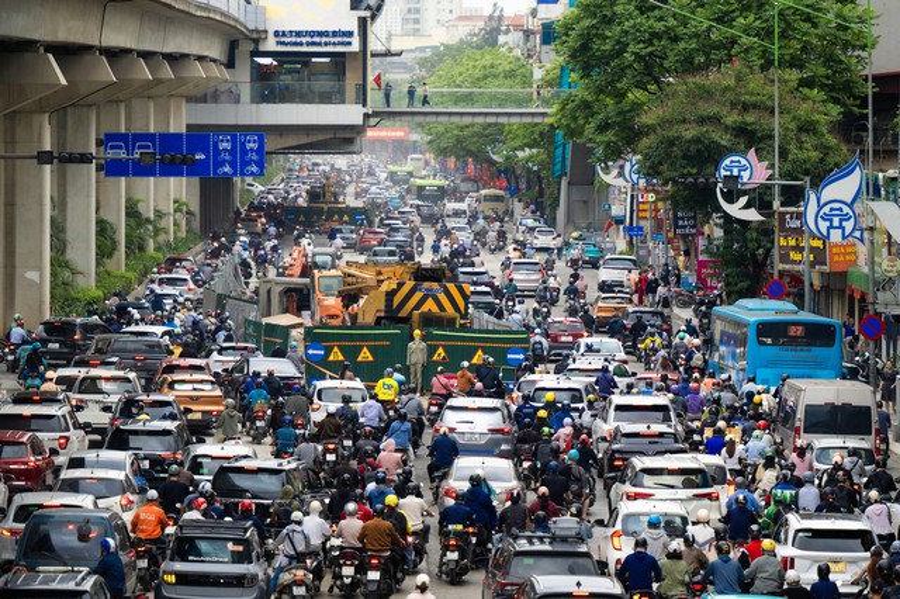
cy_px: 300
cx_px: 450
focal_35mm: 195
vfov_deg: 7.0
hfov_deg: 10.6
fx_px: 4872
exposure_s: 1/400
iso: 200
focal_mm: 130
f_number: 2.8
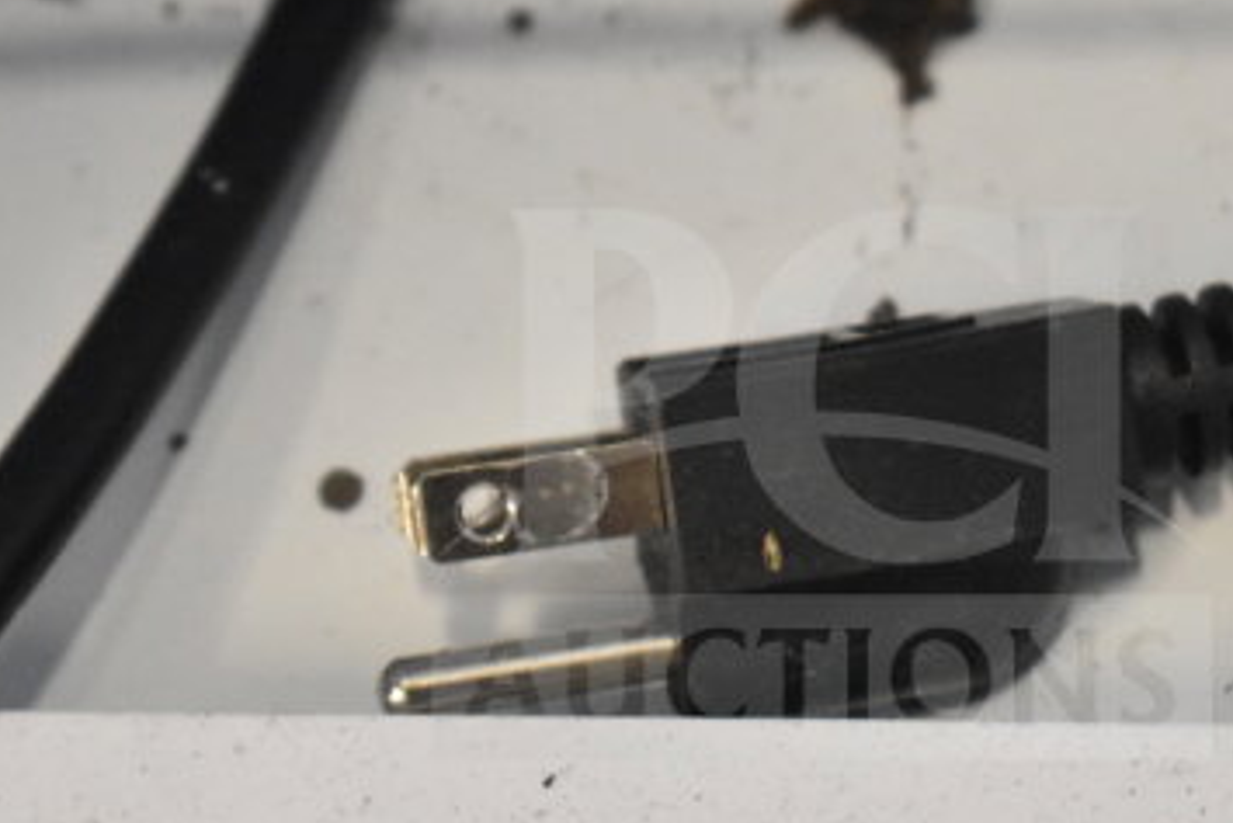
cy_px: 484
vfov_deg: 9.7
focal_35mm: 142
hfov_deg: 14.4
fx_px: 4860
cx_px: 820
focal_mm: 55
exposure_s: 1/125
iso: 6400
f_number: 5.6
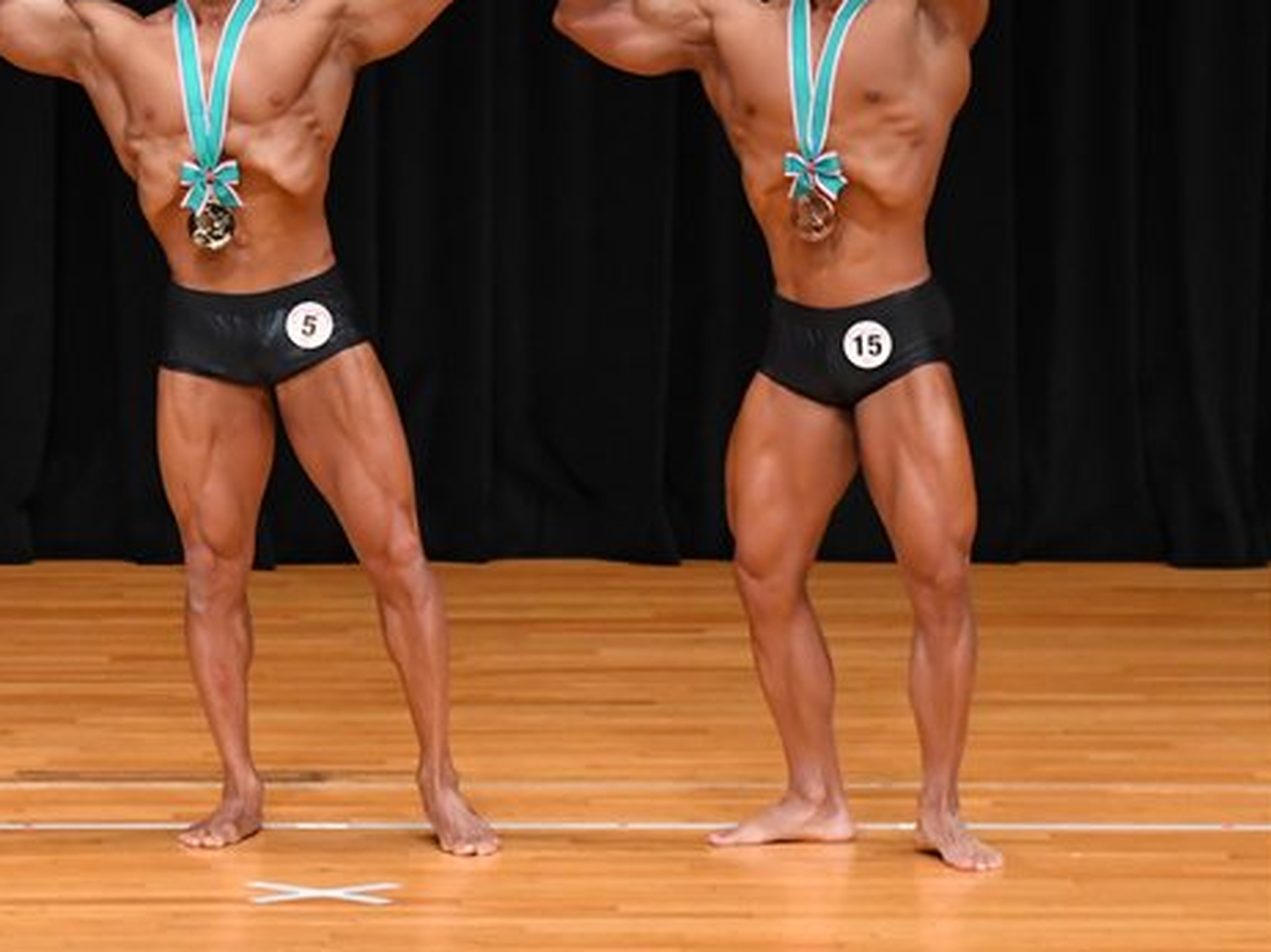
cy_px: 357
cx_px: 221
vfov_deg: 3.9
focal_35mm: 386
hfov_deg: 5.1
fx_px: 14169
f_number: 5.6
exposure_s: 1/400
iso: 3200
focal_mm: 160
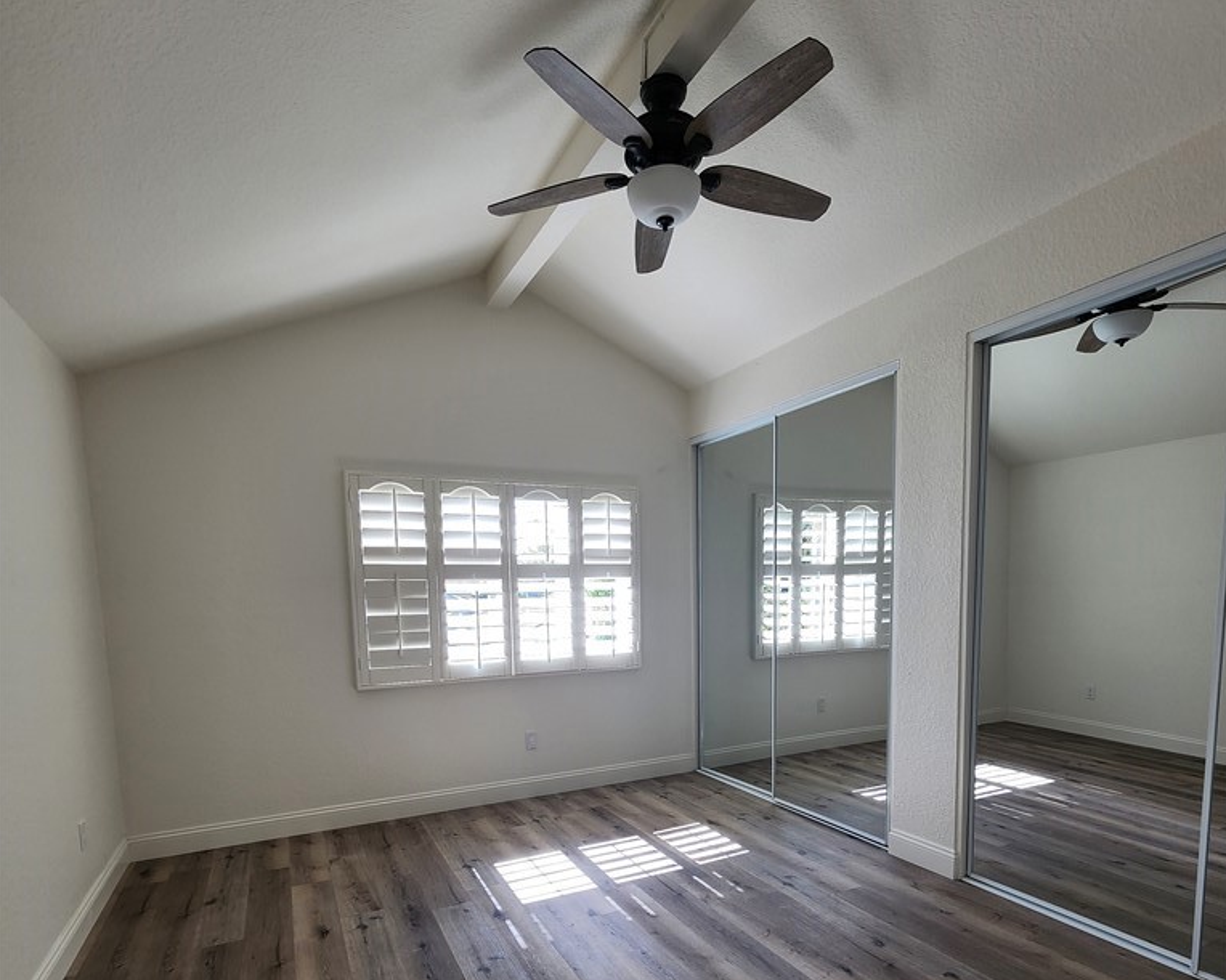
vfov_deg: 73.9
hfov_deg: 89.6
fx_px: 617
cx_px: 615
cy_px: 677
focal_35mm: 17
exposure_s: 1/120
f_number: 2.2
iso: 50
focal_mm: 2.2
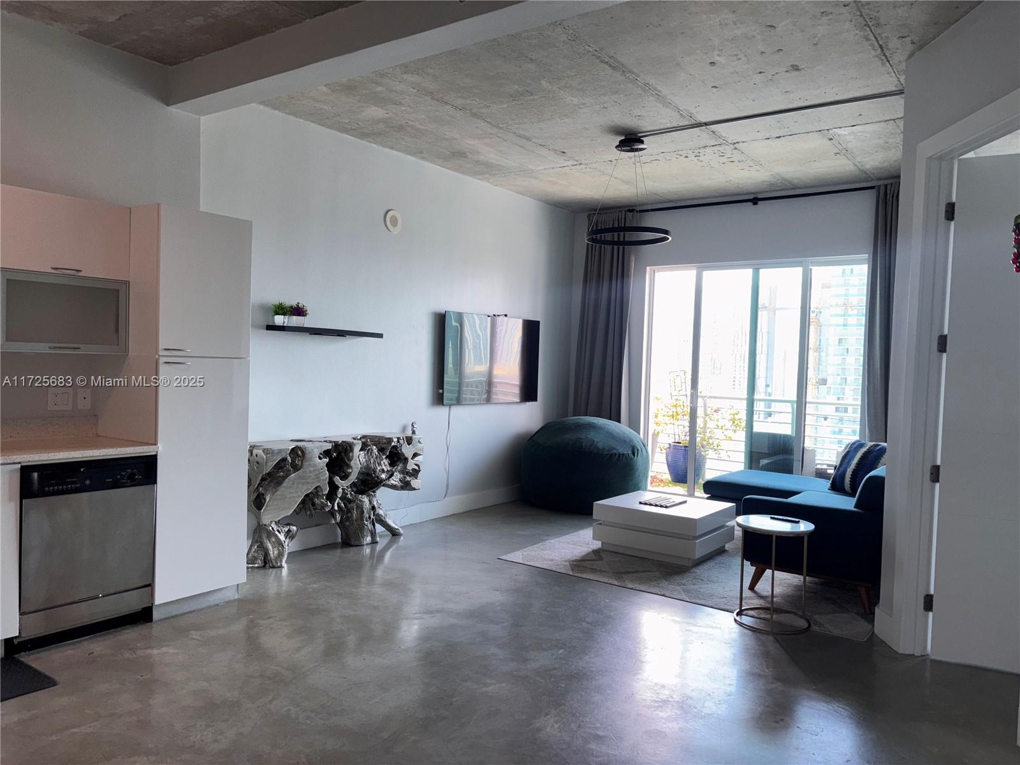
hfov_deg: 67.3
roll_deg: -2.1
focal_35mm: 26
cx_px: 510
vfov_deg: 53.1
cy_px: 382
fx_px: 766
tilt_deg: -1.8
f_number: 1.6
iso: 64
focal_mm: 5.96
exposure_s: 1/155
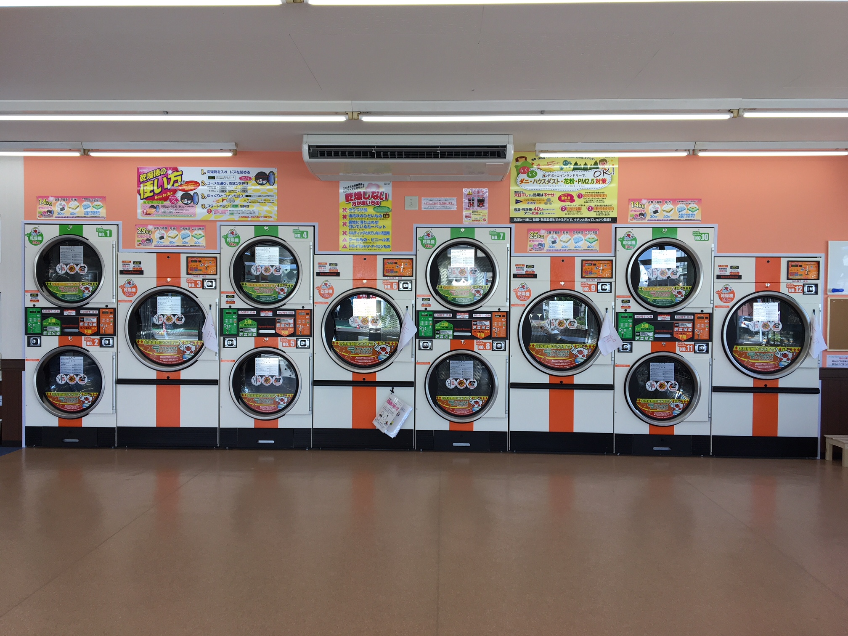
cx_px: 424
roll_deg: -0.7
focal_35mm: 29
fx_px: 710
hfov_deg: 61.7
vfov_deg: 48.2
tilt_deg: -1.3
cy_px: 318
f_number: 2.2
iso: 25
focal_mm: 4.15
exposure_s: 1/120
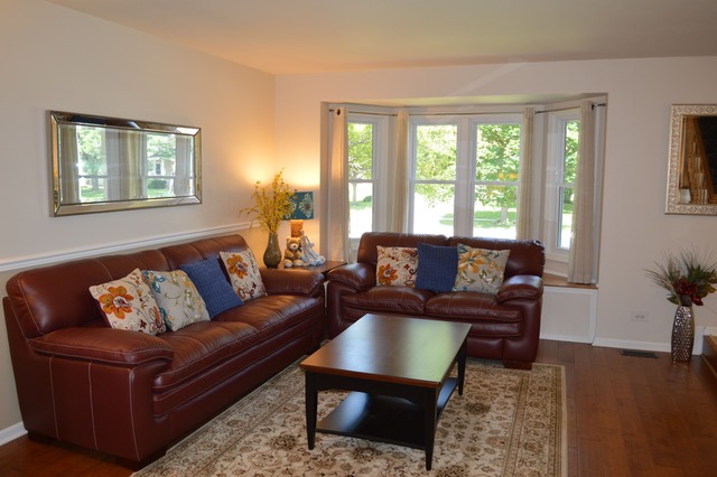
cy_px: 238
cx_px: 358
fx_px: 537
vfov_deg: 47.9
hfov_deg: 67.4
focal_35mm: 27
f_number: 3.5
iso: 450
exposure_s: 1/60
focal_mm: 18
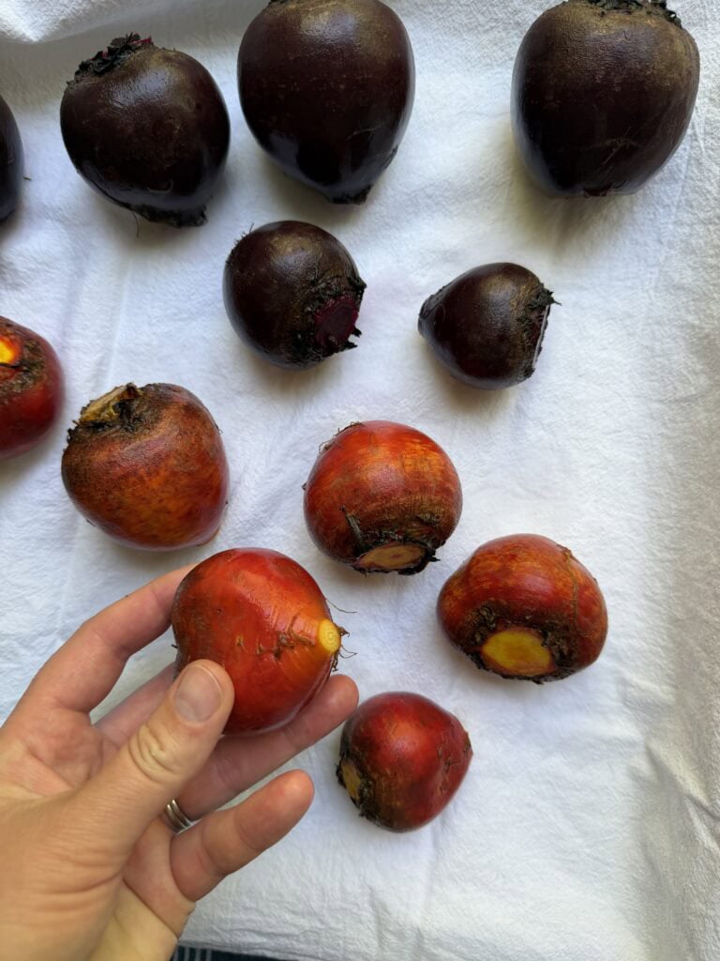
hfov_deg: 56.8
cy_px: 480
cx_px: 360
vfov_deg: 71.6
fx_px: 666
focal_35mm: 24
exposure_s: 1/121
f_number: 1.8
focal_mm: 6.8
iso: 100
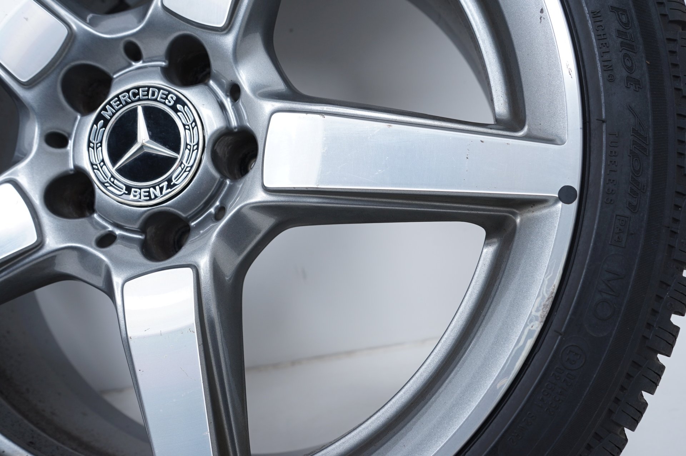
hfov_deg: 57.3
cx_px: 343
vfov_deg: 39.9
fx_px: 628
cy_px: 228
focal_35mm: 33
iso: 250
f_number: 7.1
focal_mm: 33
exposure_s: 1/100
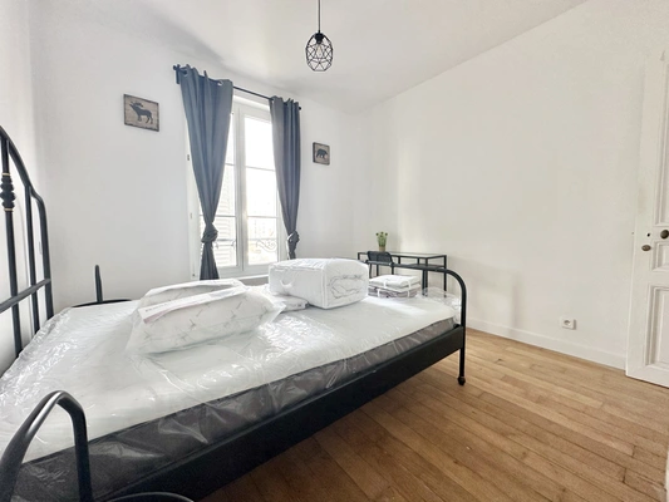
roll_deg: +0.1
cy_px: 251
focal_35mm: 14
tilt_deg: -3.2
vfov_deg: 85.7
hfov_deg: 102.1
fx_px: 271
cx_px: 334
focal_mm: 2.22
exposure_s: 1/99
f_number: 2.2
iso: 160
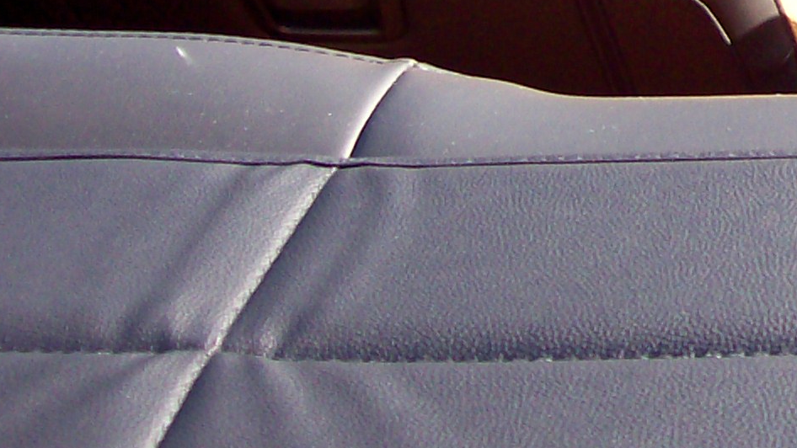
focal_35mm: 118
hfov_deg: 16.8
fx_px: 2494
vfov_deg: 9.7
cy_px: -359
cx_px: 1108
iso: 80
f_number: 2.7
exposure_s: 1/233
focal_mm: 6
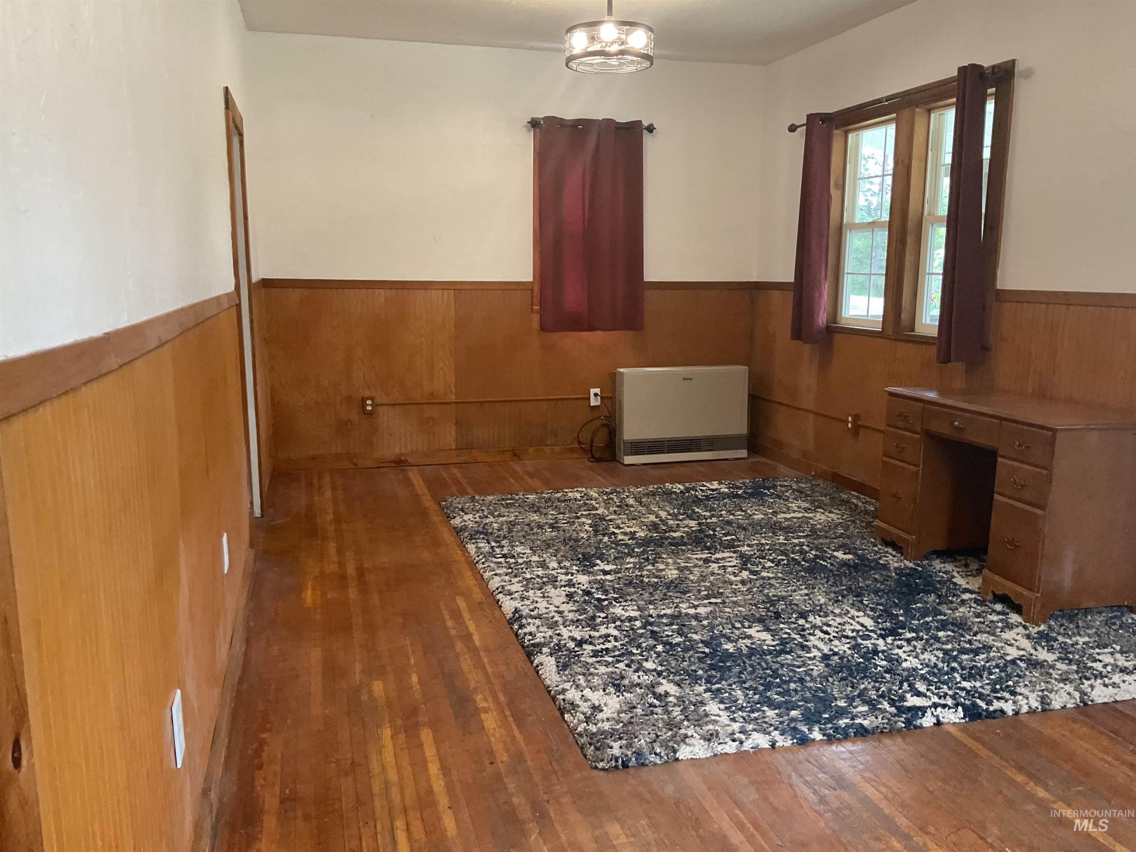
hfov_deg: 61.7
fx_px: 952
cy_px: 426
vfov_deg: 48.2
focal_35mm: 29
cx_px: 568
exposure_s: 1/60
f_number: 1.8
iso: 160
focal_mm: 3
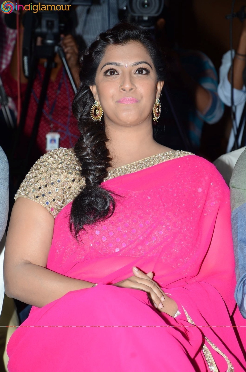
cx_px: 123
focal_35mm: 135
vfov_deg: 15.2
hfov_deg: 10.1
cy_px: 186
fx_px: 1391
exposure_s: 1/125
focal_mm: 90
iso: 500
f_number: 6.3
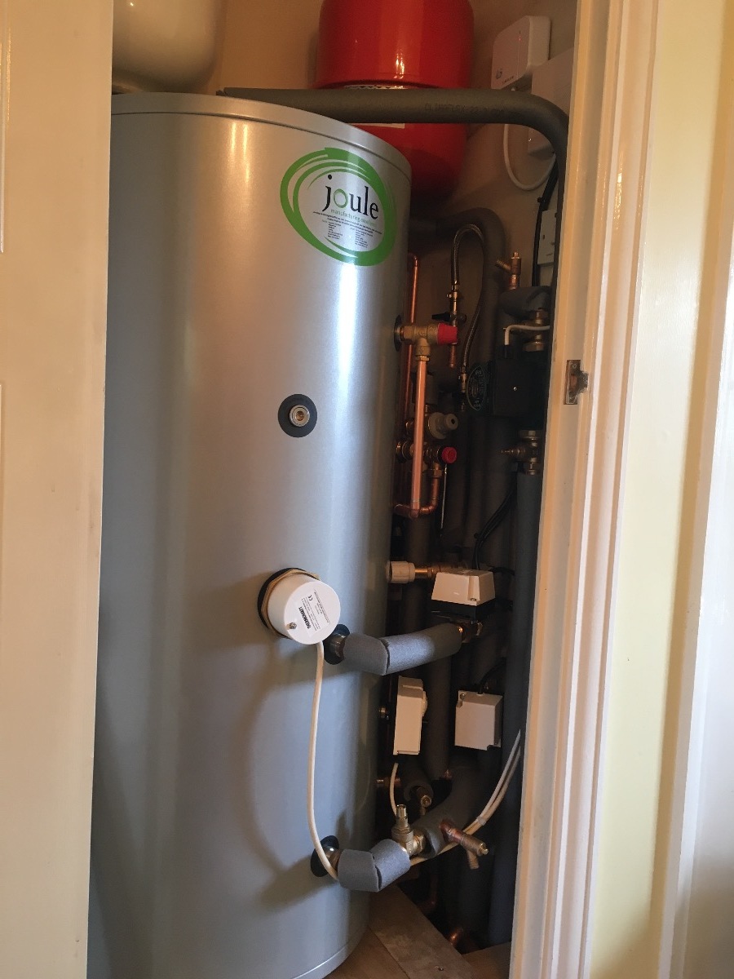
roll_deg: -2.4
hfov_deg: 48.2
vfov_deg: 61.7
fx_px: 820
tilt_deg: -3.8
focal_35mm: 29
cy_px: 490
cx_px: 367
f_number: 2.2
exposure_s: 1/33
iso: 80
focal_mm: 4.15
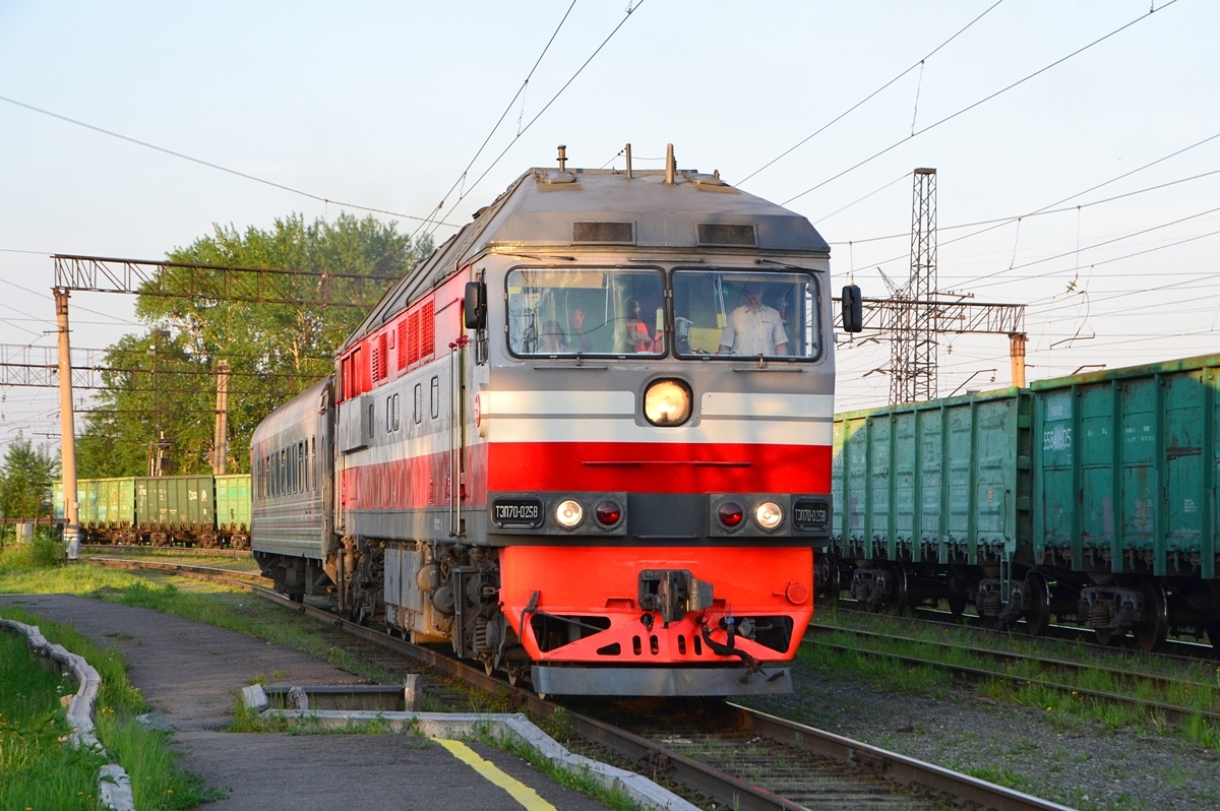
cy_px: 406
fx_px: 3149
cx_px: 610
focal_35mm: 93
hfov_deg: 21.9
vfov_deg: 14.7
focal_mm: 62
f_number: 10
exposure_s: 1/250
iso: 800
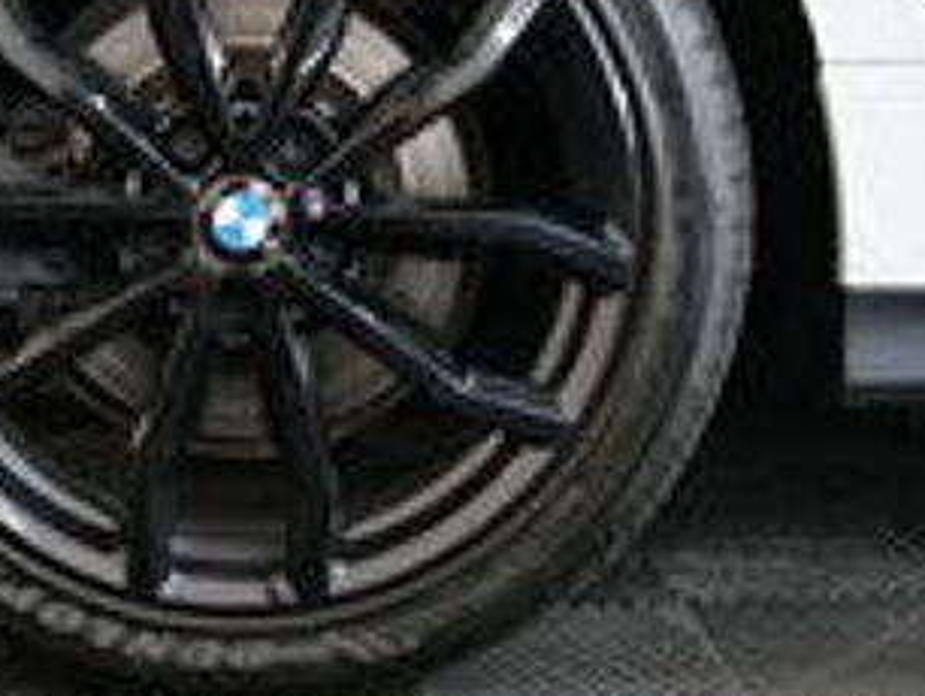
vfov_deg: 21.2
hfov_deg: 27.7
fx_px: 1845
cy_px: 197
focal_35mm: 69
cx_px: 221
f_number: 3.3
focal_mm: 22
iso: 2000
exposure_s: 1/60
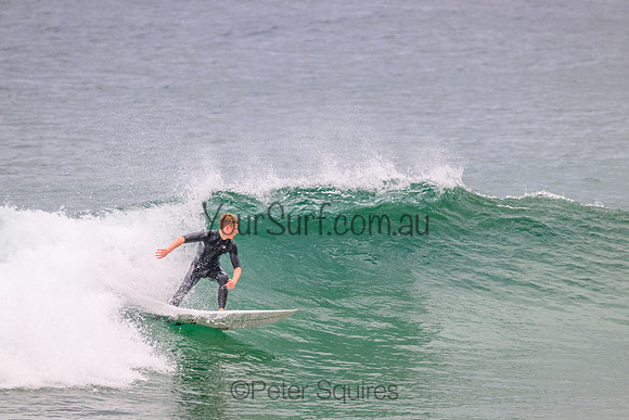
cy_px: 210
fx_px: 11010
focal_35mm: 630
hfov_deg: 3.3
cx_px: 314
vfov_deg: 2.2
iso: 2000
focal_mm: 630
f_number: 11
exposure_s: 1/2000
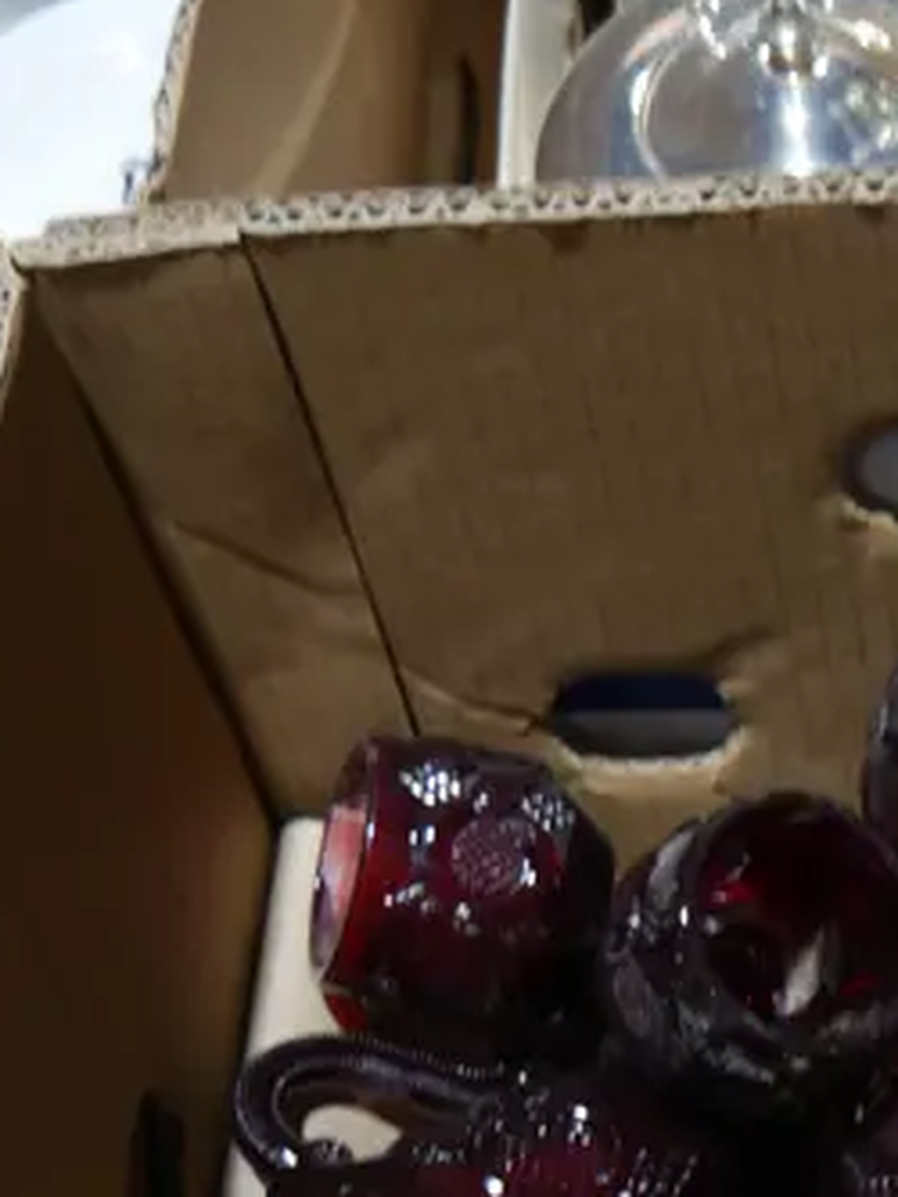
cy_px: 1600
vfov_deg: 20.6
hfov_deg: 16.6
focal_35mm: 86
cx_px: 1029
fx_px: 2973
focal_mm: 14
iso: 250
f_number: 3.5
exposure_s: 1/60
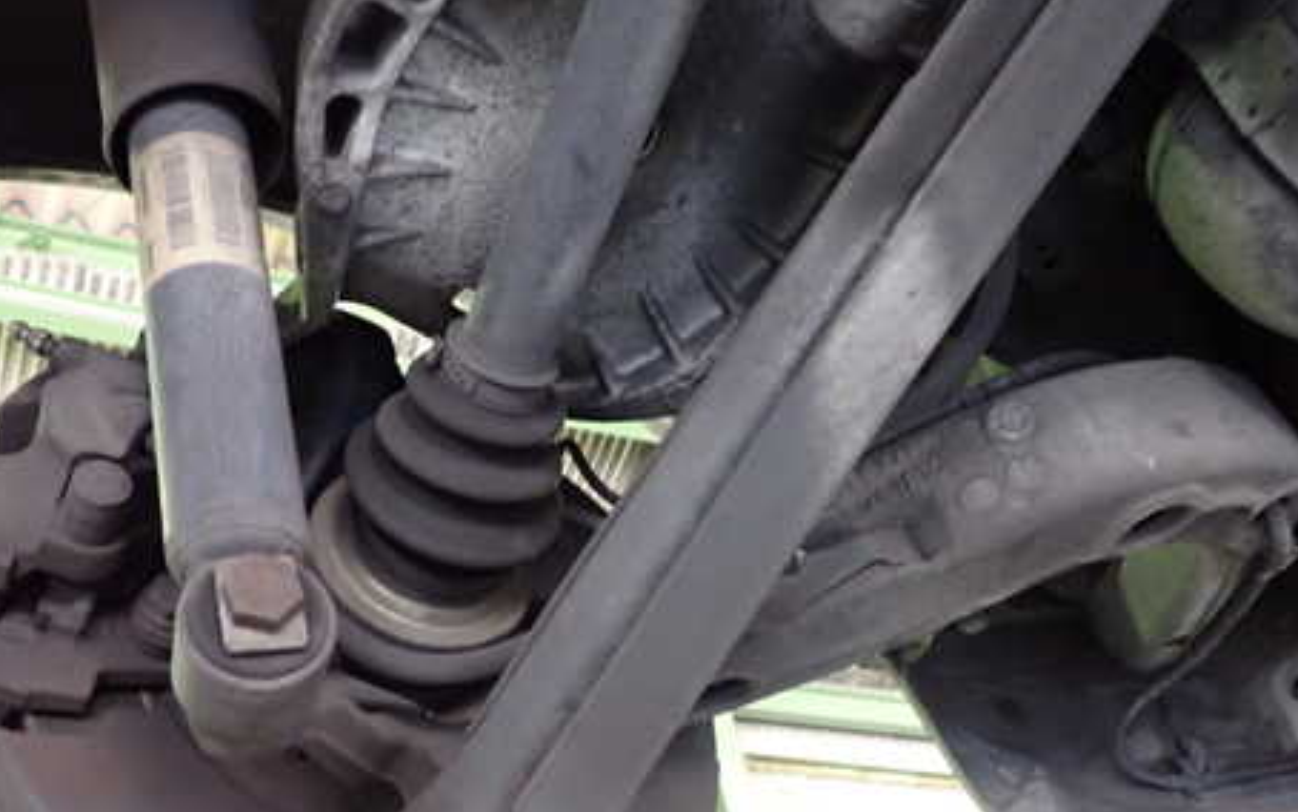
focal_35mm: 42
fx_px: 1486
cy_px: 546
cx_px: 566
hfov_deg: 47.1
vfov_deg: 30.3
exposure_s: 1/30
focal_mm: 5.4
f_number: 2.3
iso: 800
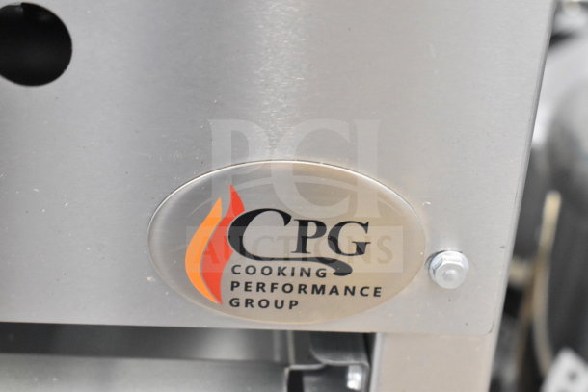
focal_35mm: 69
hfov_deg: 29.2
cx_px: 294
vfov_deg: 19.7
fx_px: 1127
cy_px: 196
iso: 5600
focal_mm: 46
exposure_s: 1/80
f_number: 5.3
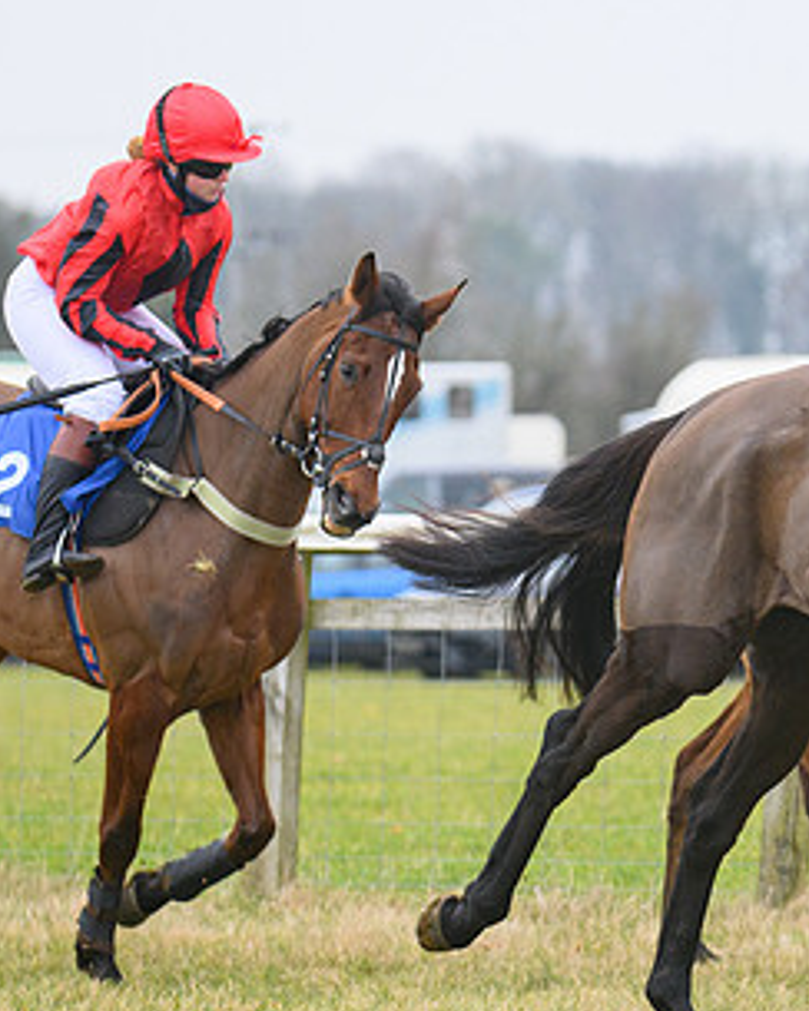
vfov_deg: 5.3
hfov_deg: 4.2
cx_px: 1022
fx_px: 10984
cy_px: 452
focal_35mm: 367
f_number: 5
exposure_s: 1/1000
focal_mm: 170
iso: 1250
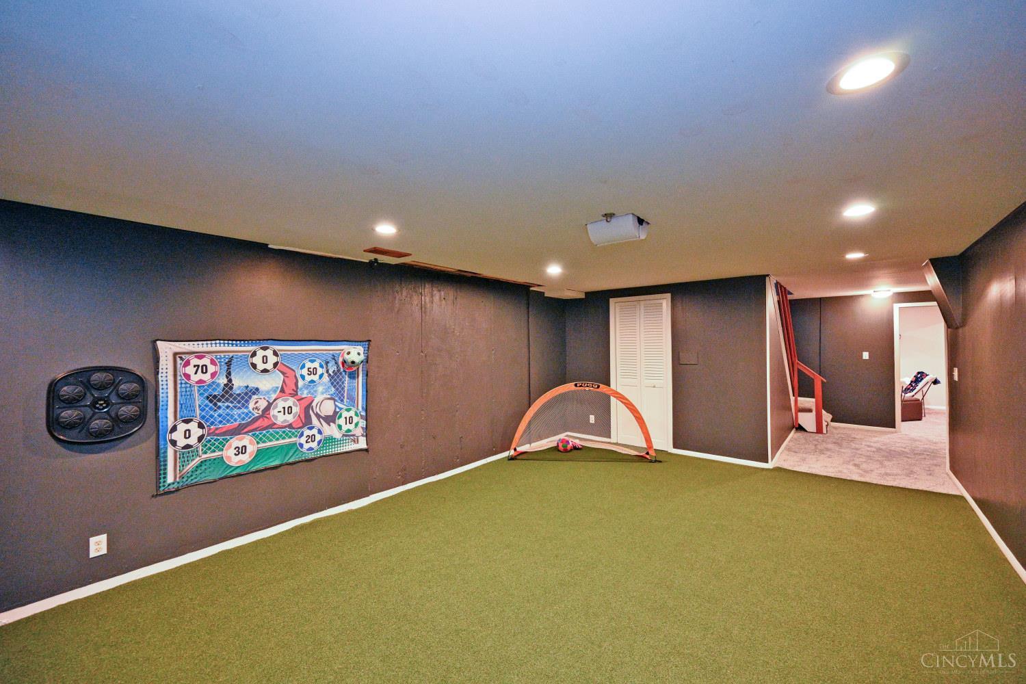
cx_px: 513
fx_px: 399
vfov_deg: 81.2
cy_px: 342
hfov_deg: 104.3
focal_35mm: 14
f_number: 4
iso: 5600
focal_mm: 14
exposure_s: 1/60
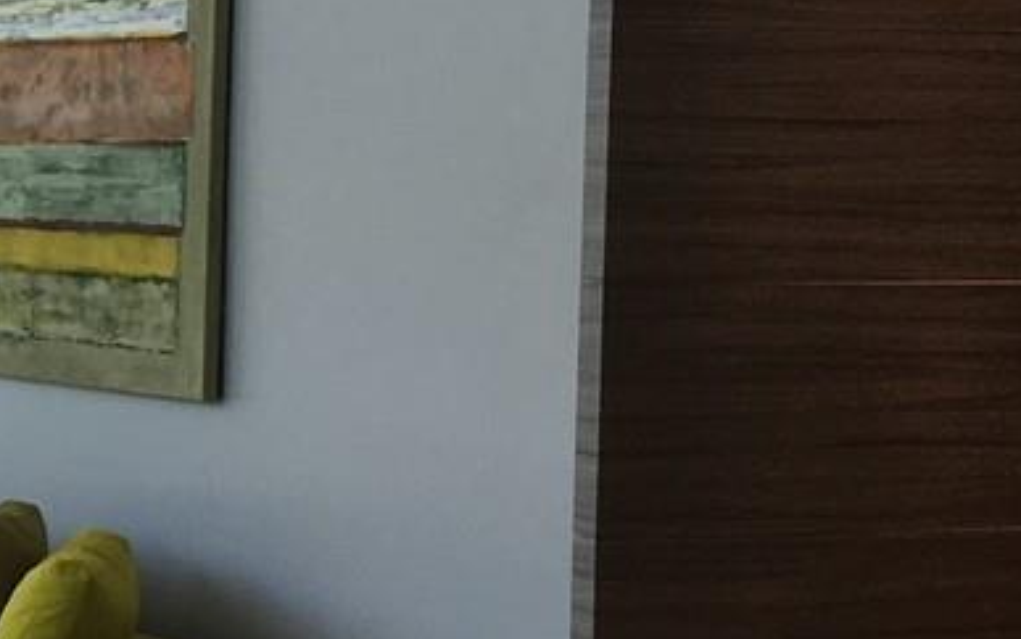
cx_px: -852
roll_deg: -1.0
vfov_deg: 10.3
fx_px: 3534
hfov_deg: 14.4
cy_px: 306
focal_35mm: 127
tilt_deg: -3.2
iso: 25
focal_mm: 4.15
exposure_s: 1/158
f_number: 2.2
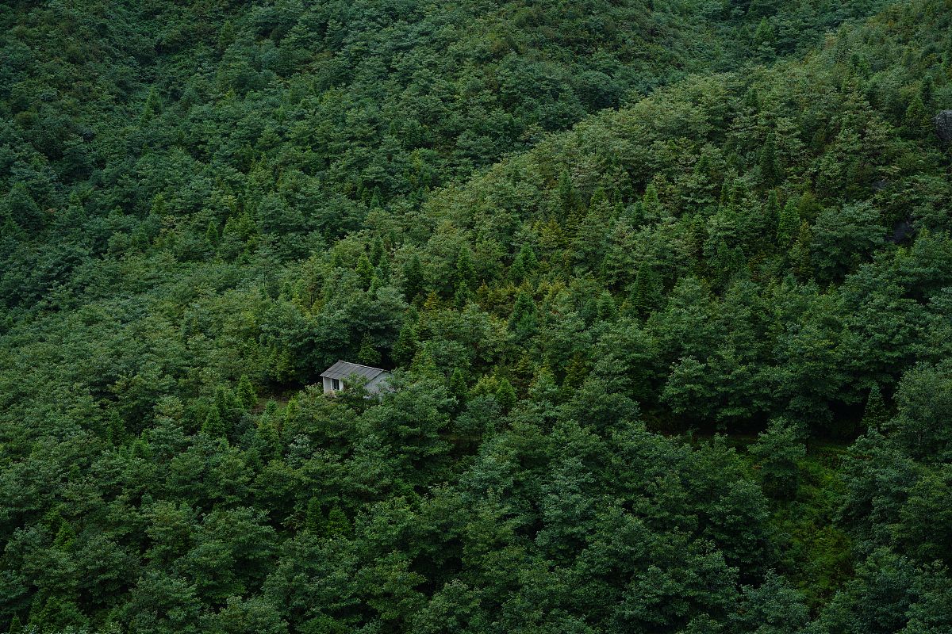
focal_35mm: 66
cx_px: 476
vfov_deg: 20.6
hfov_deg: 30.5
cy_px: 317
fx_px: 1745
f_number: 8
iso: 125
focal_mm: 66
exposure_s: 1/125
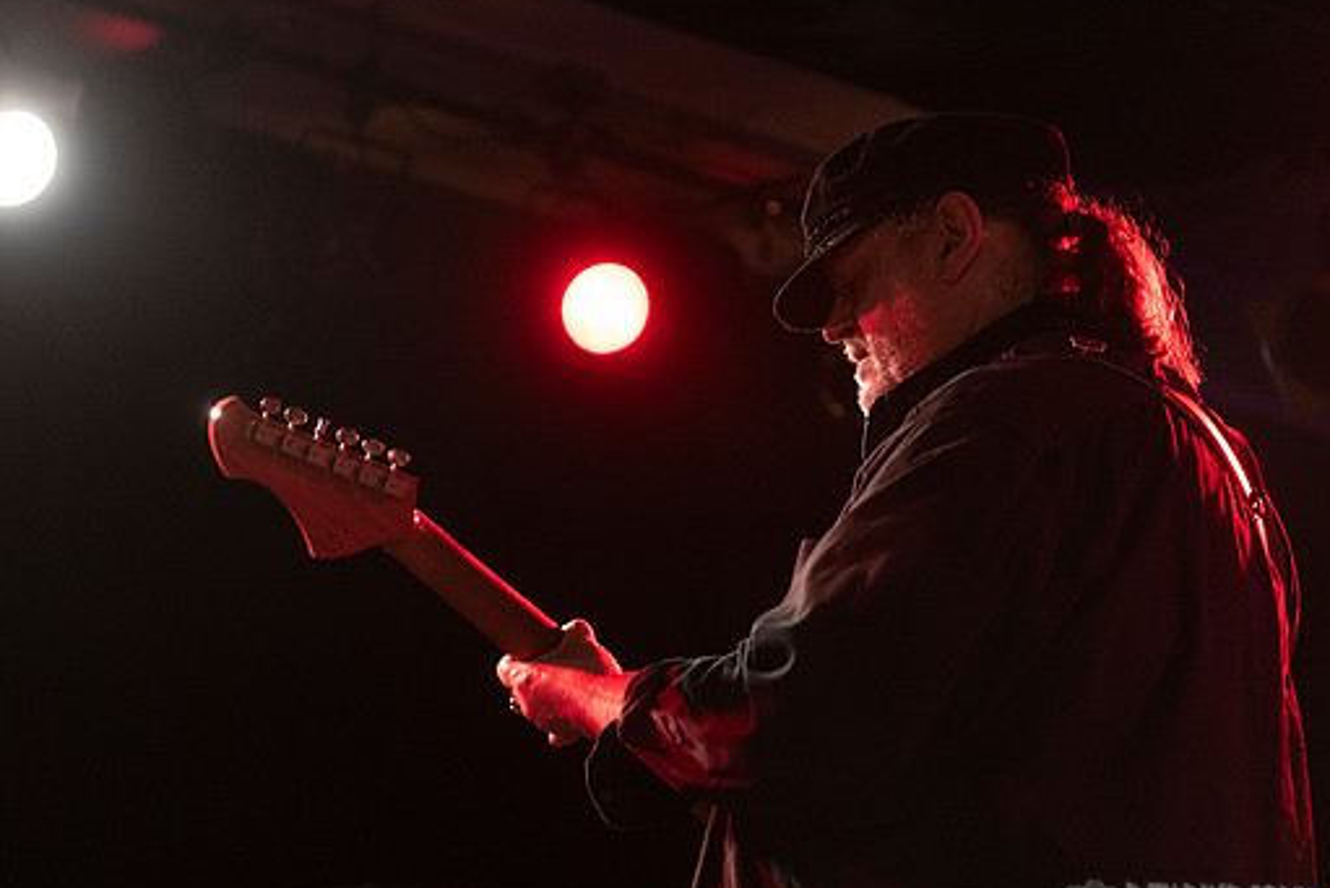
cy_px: 514
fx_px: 3104
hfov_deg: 24.2
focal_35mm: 84
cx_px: 621
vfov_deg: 16.3
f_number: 3.2
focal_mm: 66
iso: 2500
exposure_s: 1/125
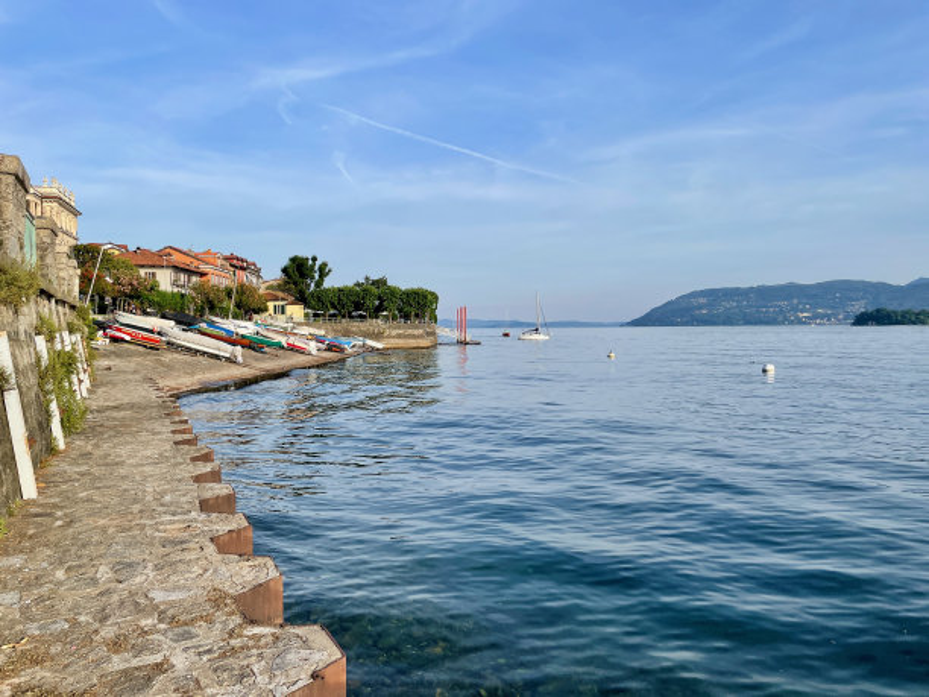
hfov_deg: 67.3
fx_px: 698
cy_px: 348
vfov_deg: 53.1
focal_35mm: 26
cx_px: 464
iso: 32
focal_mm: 4.2
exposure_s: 1/2681
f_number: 1.6
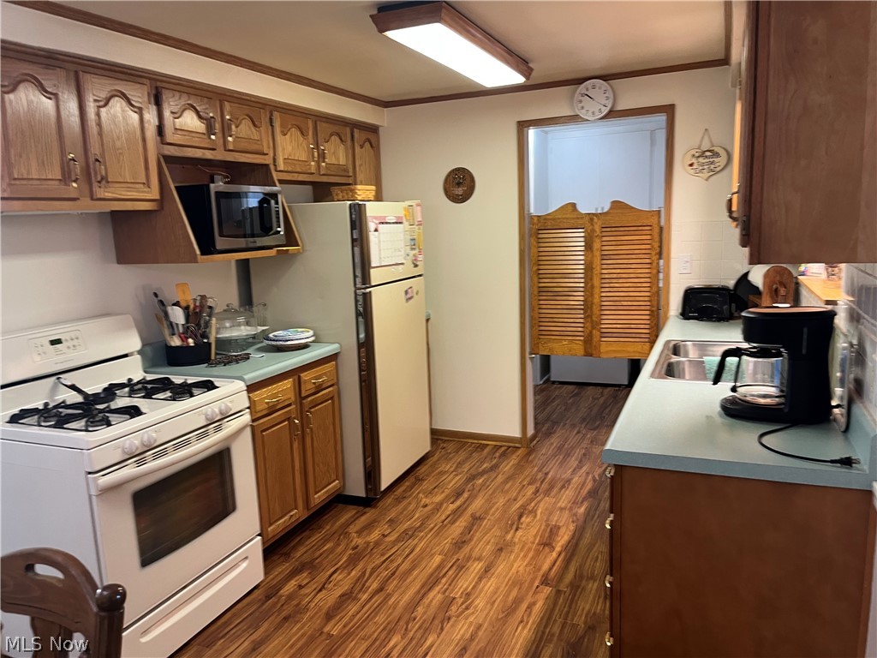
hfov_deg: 67.3
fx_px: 659
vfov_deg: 53.1
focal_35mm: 26
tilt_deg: -13.0
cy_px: 329
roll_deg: +3.5
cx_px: 438
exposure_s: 1/60
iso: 160
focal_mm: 5.1
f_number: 1.6
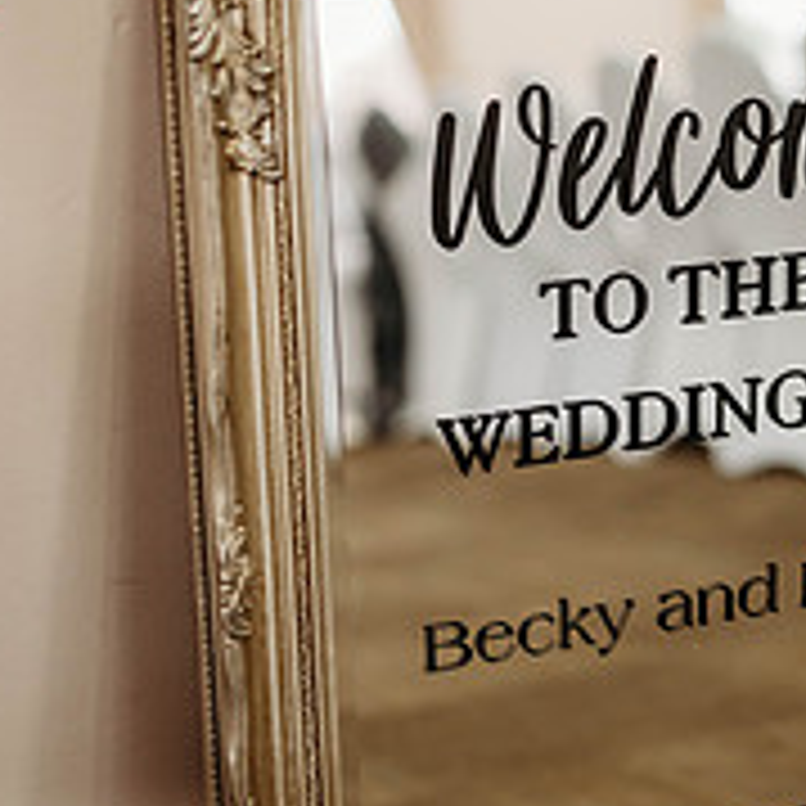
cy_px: 329
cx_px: 536
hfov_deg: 16.2
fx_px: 2819
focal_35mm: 107
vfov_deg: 16.3
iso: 720
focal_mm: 50
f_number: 1.8
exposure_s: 1/250
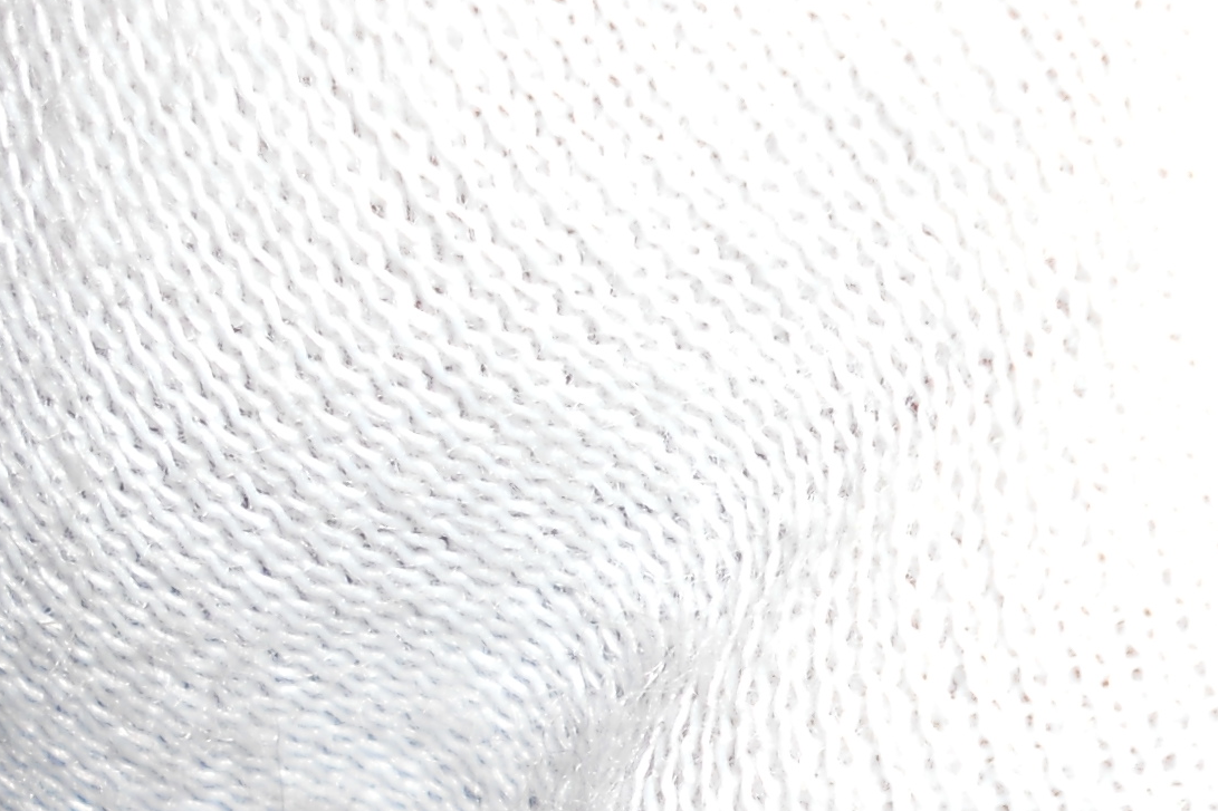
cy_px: 848
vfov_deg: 11.1
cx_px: 675
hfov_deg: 16.8
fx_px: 4127
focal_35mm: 122
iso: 80
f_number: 8.8
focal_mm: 5.8
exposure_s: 1/25
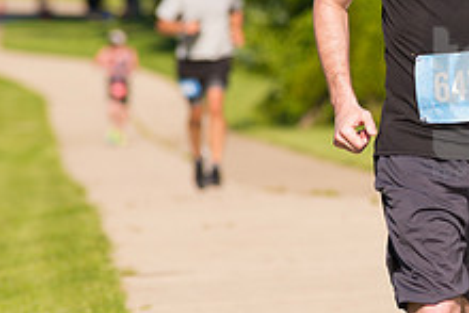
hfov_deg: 3.9
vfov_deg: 2.6
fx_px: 6883
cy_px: 103
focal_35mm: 528
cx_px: 499
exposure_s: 1/2000
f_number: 5.6
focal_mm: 200
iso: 400
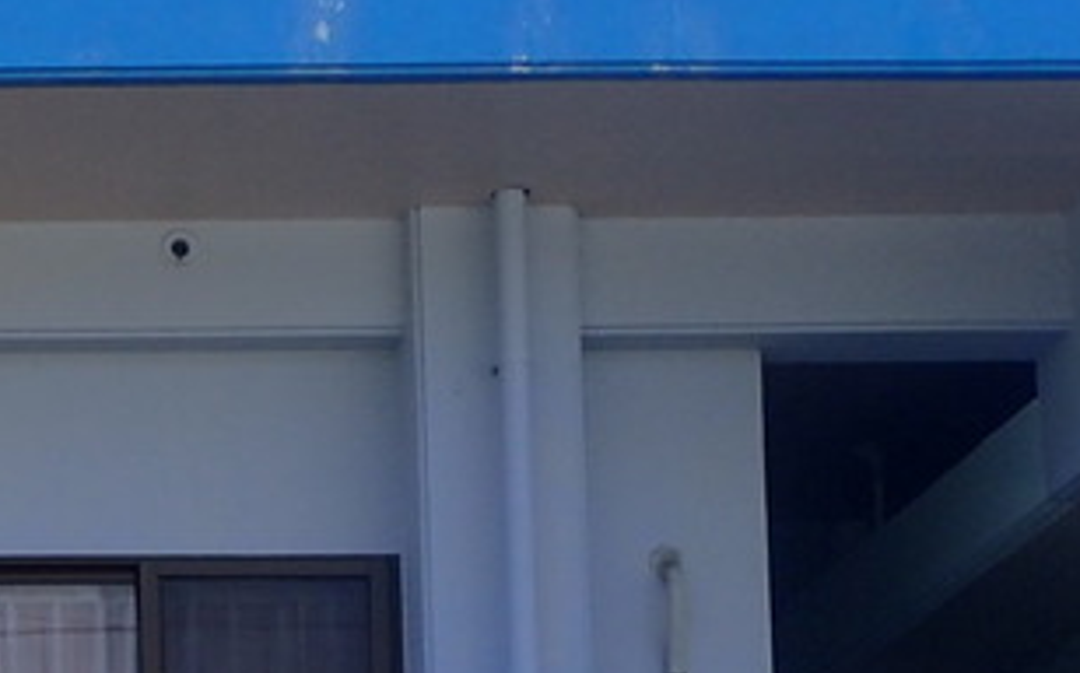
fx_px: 3941
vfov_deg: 9.5
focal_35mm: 134
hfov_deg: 15.0
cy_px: 946
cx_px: -291
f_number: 3.5
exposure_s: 1/640
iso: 100
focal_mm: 6.86
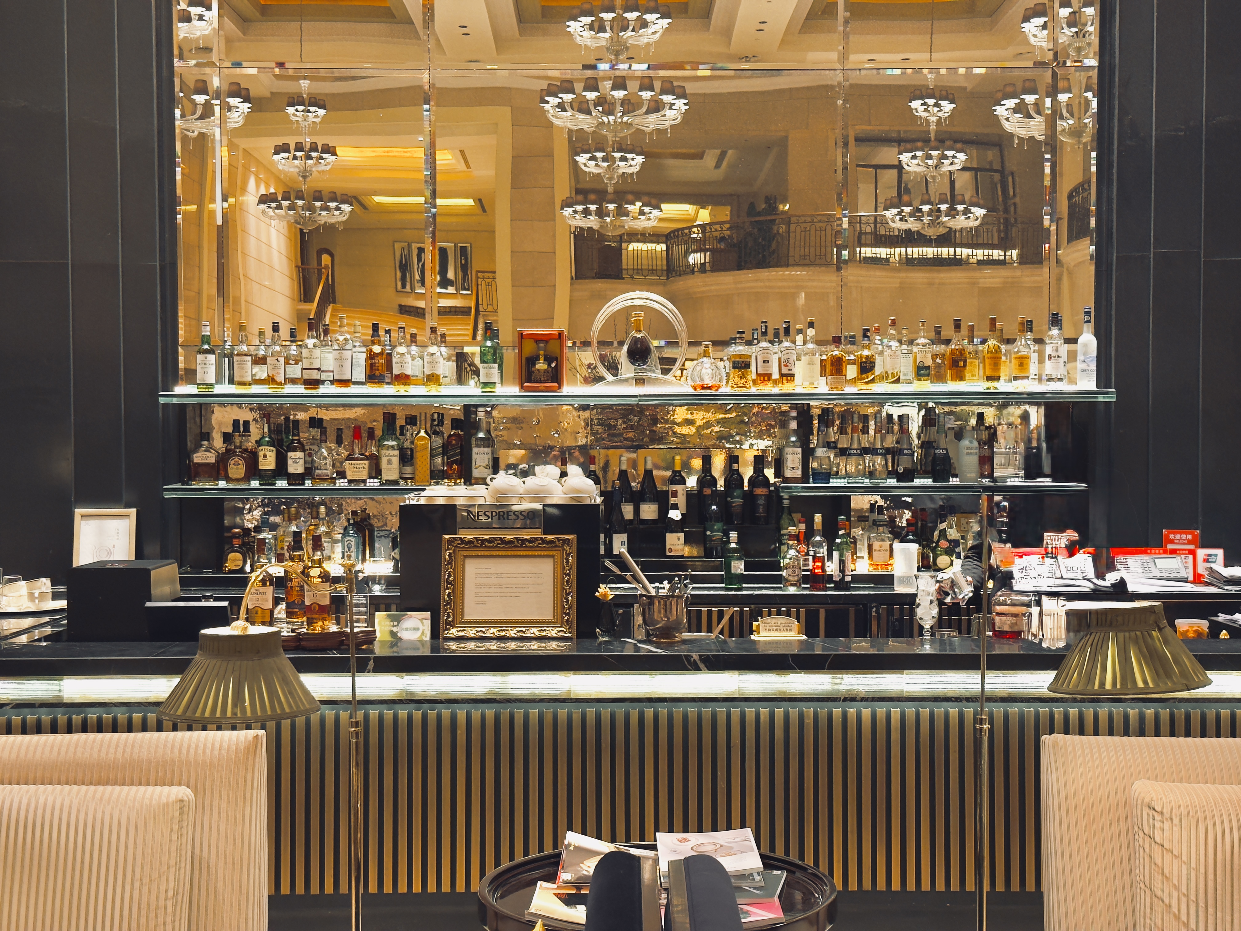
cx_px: 620
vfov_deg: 30.3
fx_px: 1721
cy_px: 466
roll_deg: +0.3
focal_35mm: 48
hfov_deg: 39.7
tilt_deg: -0.4
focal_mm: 6.76
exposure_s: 1/33
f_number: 1.78
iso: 200
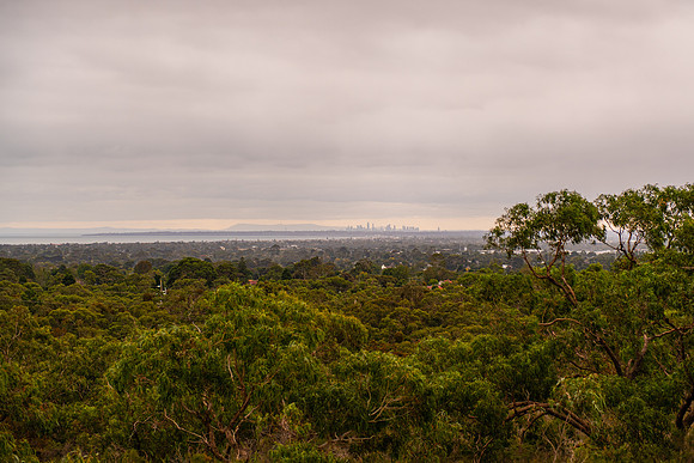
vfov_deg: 17.0
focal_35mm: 80
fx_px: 1549
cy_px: 228
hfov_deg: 25.2
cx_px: 394
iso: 100
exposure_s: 1/640
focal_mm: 70
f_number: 2.8
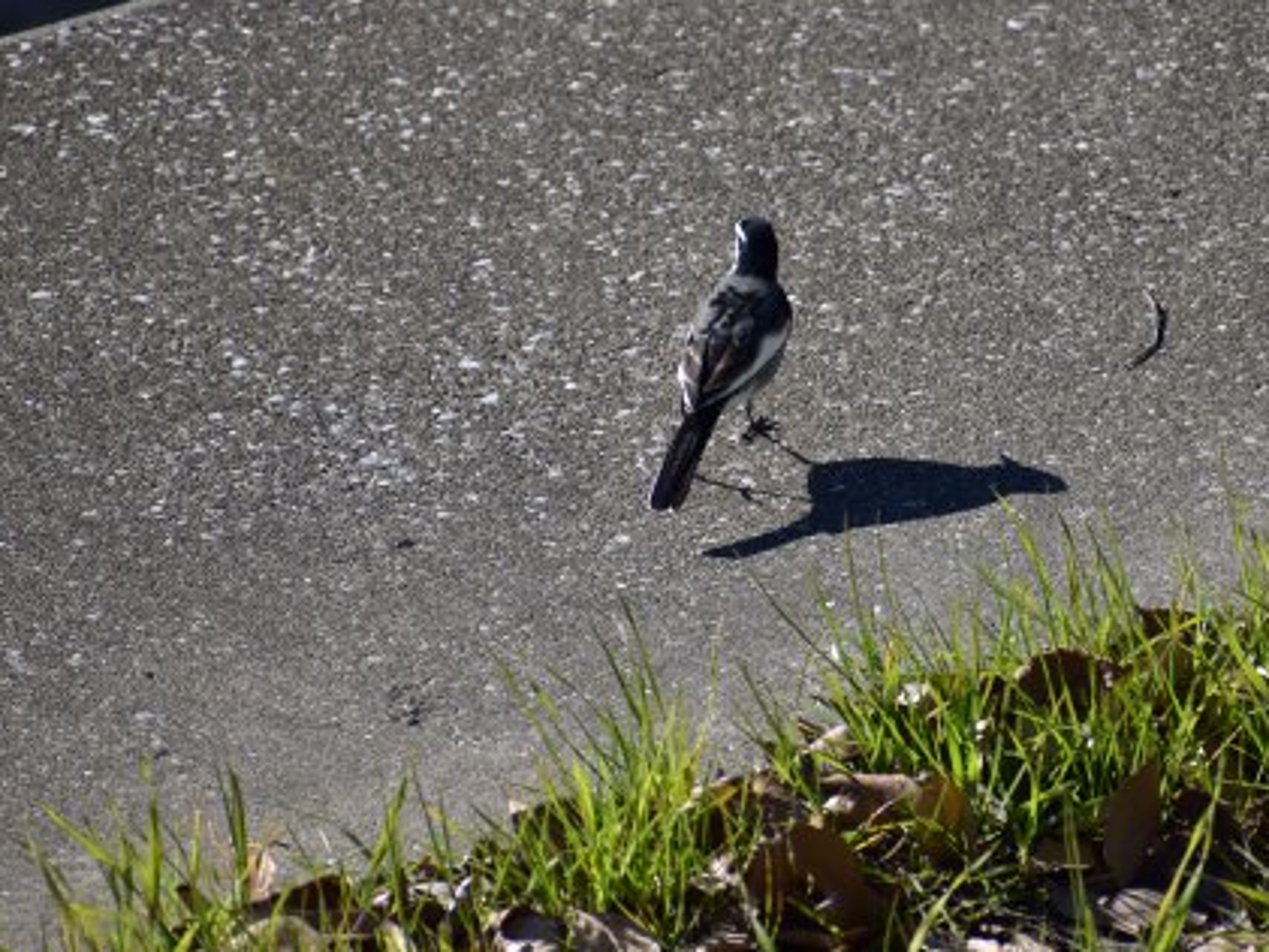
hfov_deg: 3.2
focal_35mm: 629
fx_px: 23065
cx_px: 754
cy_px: 491
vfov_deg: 2.4
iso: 320
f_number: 6.3
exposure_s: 1/1250
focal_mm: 300
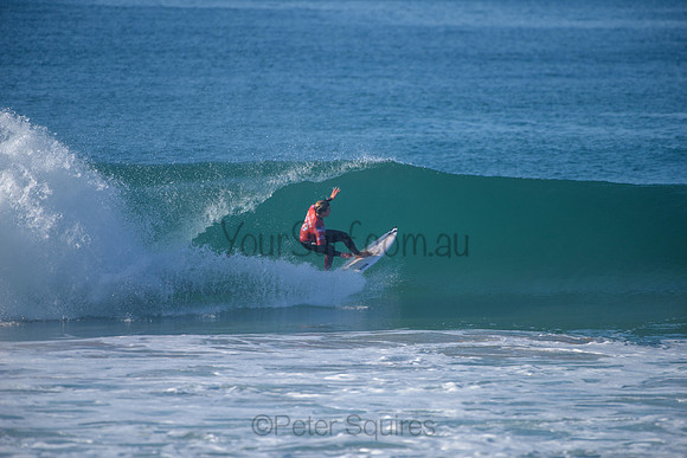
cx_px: 344
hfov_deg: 4.1
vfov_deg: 2.8
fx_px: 9543
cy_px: 229
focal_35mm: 500
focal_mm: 500
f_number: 5.6
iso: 220
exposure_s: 1/2000
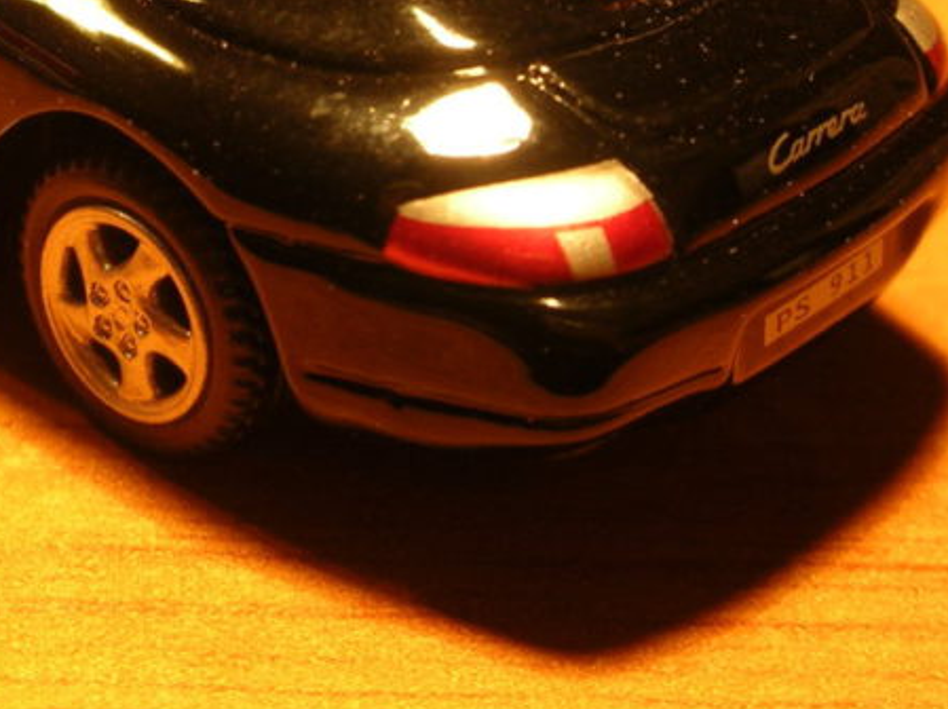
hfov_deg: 16.1
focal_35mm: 121
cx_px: 139
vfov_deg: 12.1
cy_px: 27
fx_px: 3311
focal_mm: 8.8
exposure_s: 1/3.9
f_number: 3.7
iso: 61
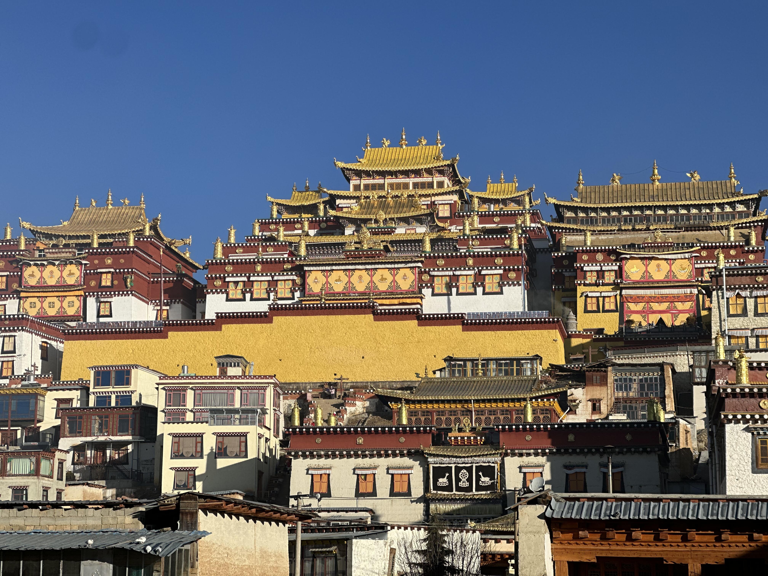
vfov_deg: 19.1
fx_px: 1708
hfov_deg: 25.3
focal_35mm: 77
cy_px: 288
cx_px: 384
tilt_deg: +10.9
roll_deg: -0.7
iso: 32
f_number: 2.8
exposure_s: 1/943
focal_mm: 9
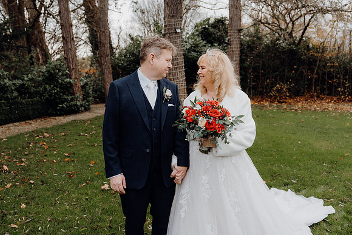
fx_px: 333
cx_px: 176
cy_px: 118
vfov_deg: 38.9
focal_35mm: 34
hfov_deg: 55.8
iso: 2000
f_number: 3.5
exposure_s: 1/250
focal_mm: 34
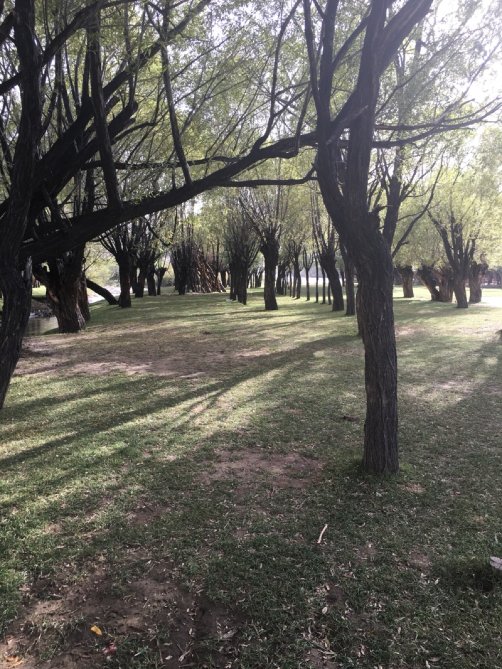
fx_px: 561
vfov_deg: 61.7
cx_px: 251
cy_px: 334
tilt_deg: -7.2
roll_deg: +0.9
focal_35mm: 29
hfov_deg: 48.2
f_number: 2.2
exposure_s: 1/130
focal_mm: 4.15
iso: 25
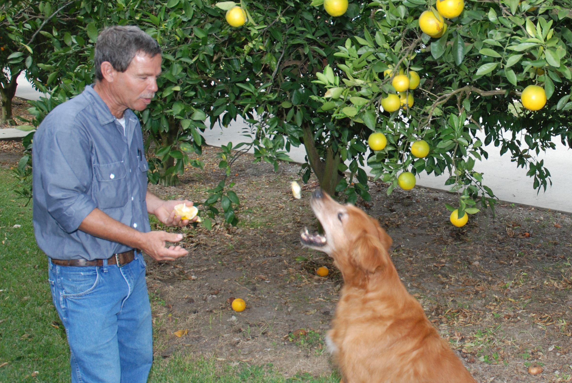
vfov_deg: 22.4
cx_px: 436
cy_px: 174
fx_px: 967
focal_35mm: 61
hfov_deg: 32.3
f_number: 6.3
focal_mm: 25
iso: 200
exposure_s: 1/160
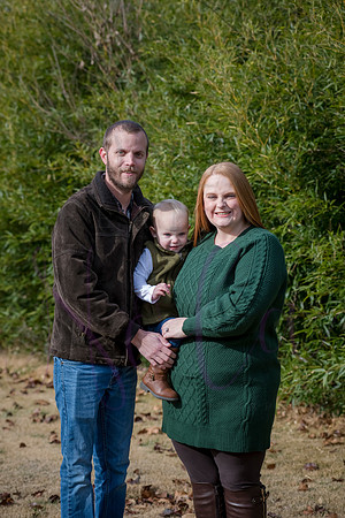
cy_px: 259
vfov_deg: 20.4
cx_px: 172
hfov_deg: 13.7
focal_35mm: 100
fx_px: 1437
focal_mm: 100
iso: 400
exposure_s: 1/1000
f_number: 5.6
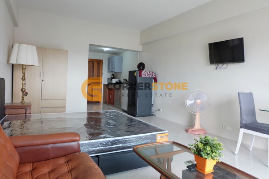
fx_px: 179
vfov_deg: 53.1
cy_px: 90
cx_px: 134
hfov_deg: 73.7
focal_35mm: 24
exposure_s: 1/75
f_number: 3.5
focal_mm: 16
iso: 400
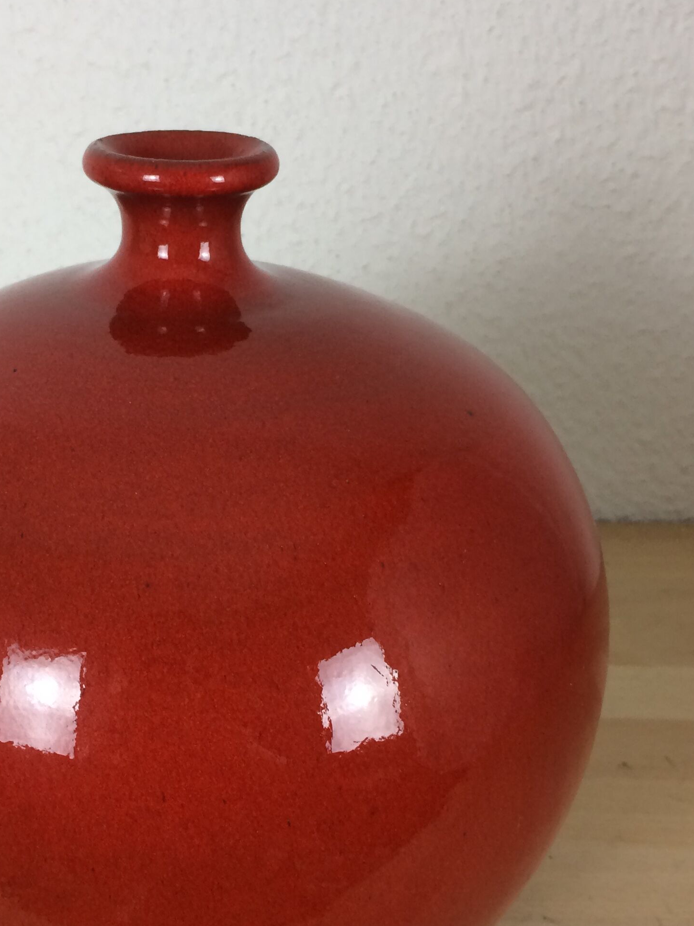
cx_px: 182
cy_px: 616
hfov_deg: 29.3
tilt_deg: -29.8
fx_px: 1310
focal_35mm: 49
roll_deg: +2.3
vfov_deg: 38.5
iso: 50
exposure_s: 1/33
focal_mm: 4.15
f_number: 2.2
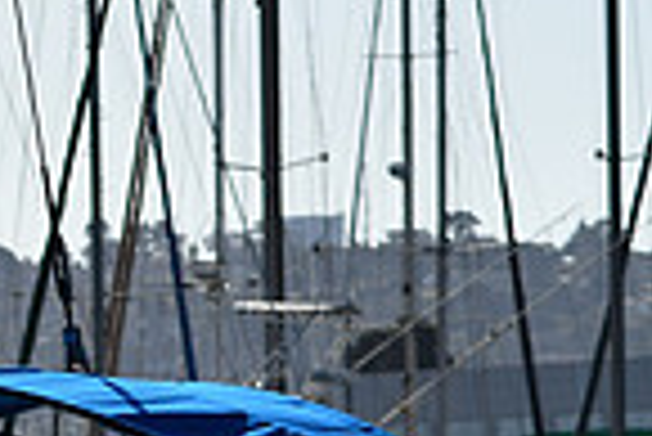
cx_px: -648
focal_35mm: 627
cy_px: 564
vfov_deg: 2.2
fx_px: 11367
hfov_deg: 3.3
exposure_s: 1/640
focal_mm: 105
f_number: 9
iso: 100
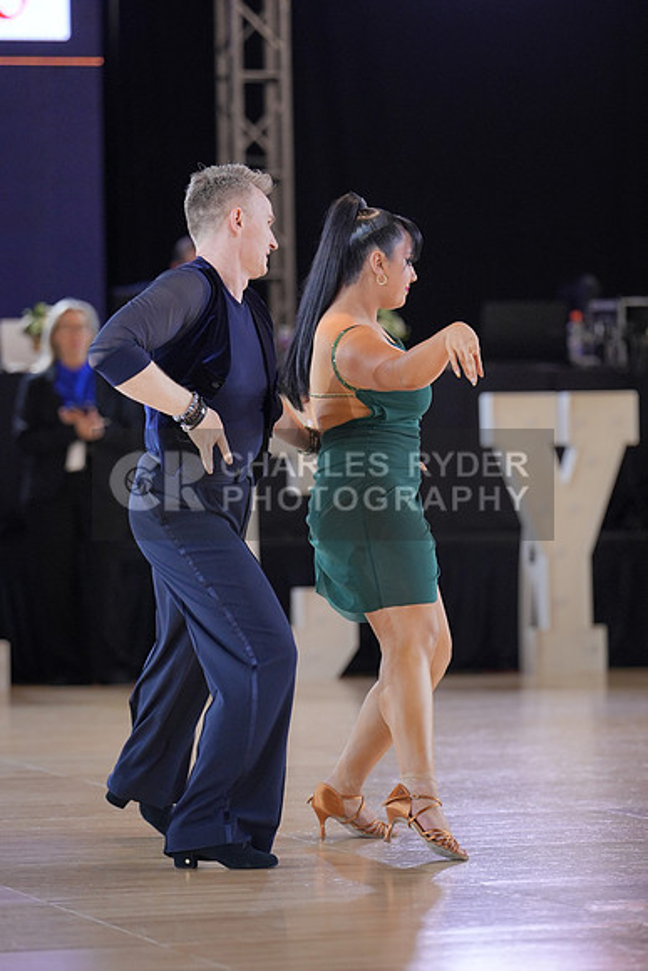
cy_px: 486
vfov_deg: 12.0
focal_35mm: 171
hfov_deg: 8.0
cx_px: 324
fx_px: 4614
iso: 800
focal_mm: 114
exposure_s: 1/500
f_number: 2
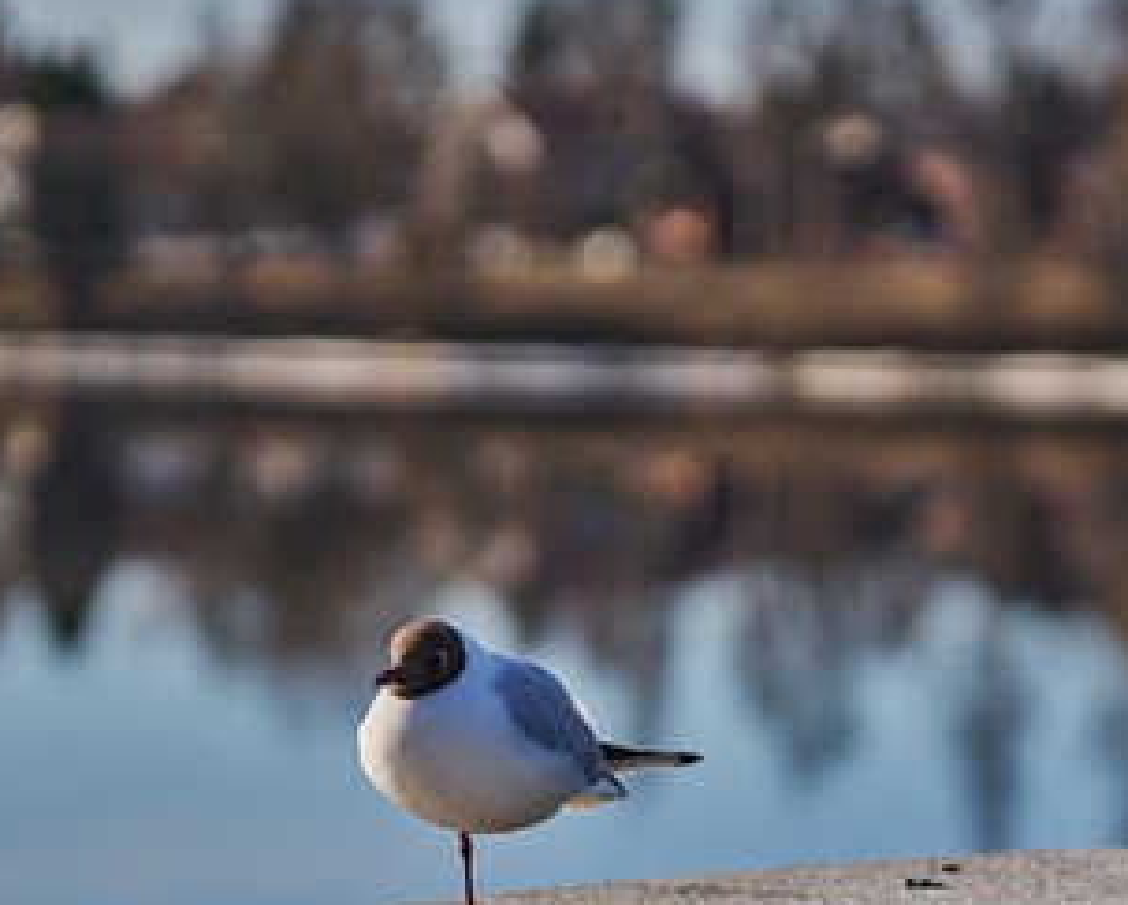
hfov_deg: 9.7
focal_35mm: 198
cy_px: 631
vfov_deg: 7.8
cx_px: 614
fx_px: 6617
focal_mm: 100
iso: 100
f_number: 2.8
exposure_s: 1/2500
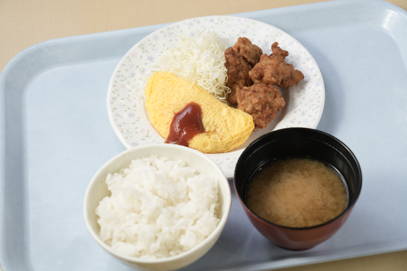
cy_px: 136
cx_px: 204
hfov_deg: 22.9
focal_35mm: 89
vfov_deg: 15.4
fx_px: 1006
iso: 500
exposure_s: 1/125
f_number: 8
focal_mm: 89
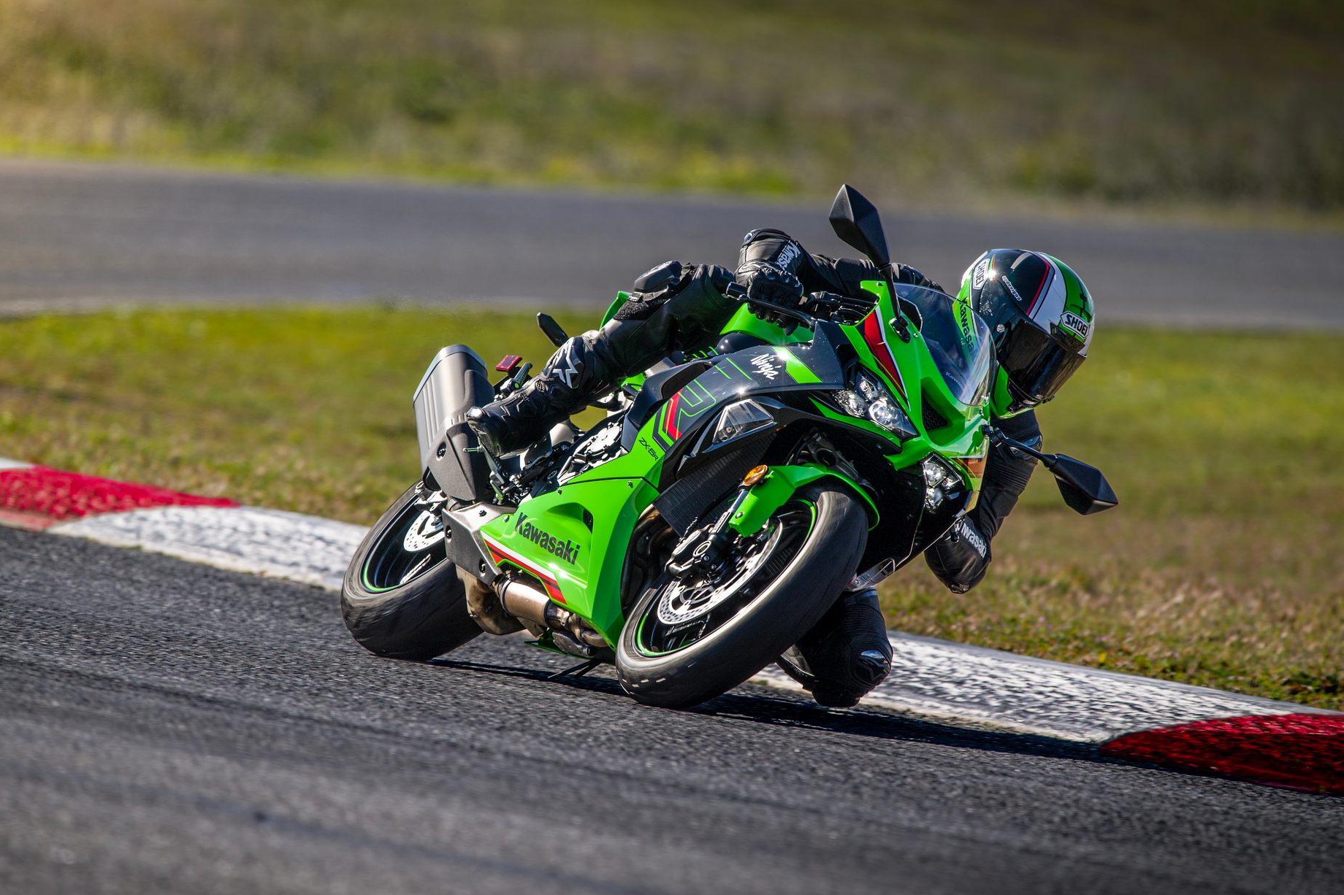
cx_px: 659
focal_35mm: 334
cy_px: 466
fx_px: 12466
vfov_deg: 4.1
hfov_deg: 6.2
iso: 125
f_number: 5
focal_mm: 300
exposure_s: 1/1000
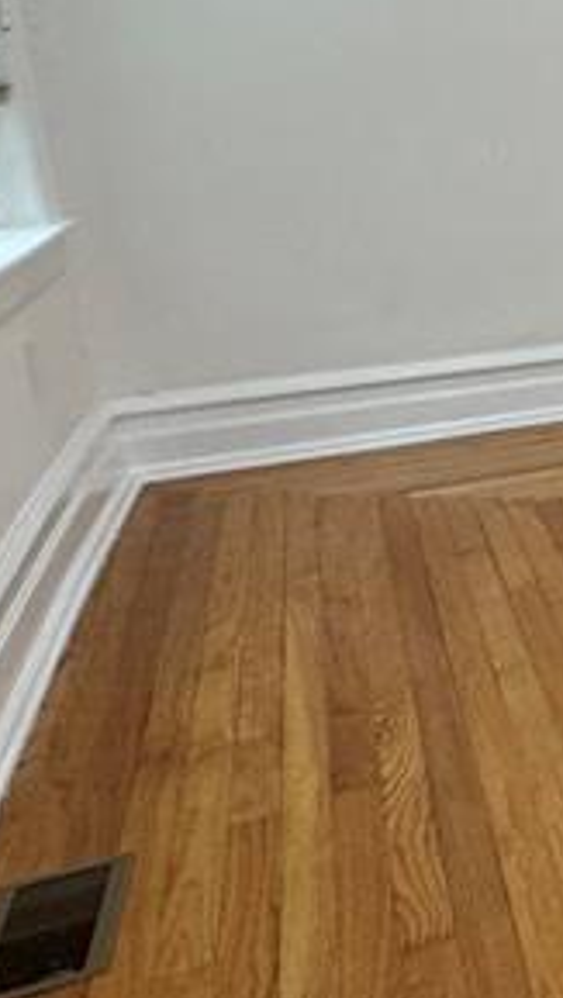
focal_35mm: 54
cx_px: 1502
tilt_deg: -11.5
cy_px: 304
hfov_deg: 13.1
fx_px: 1430
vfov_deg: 37.9
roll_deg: +0.9
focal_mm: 2.22
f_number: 2.2
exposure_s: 1/120
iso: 250
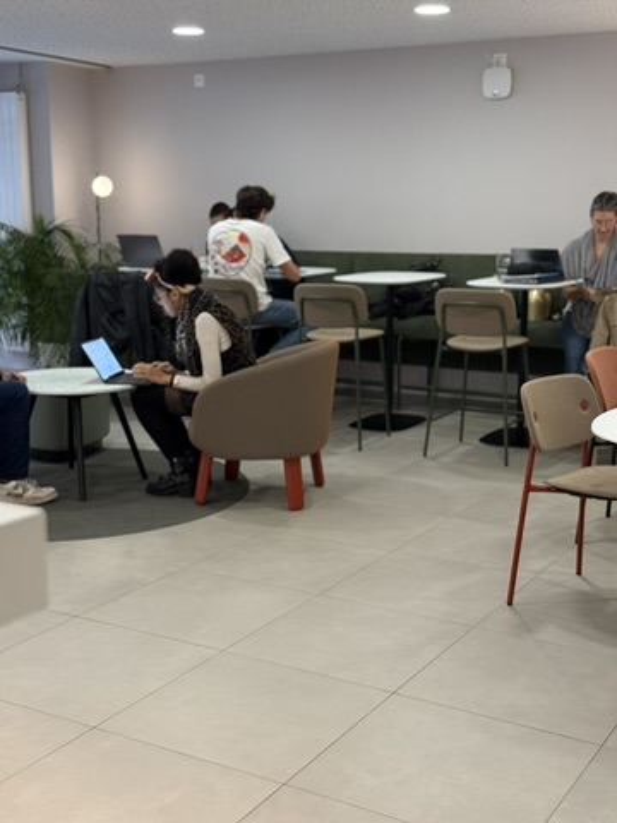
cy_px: 412
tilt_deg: -11.2
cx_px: 308
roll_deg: +0.0
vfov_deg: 39.7
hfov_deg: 30.3
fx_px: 1141
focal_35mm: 48
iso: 250
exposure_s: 1/58
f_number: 1.78
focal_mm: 6.76
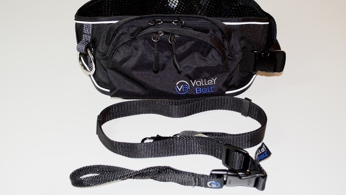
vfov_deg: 26.5
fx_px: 413
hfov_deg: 45.5
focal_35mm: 45
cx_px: 171
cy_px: 88
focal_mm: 28
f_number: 5.6
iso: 200
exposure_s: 1/125
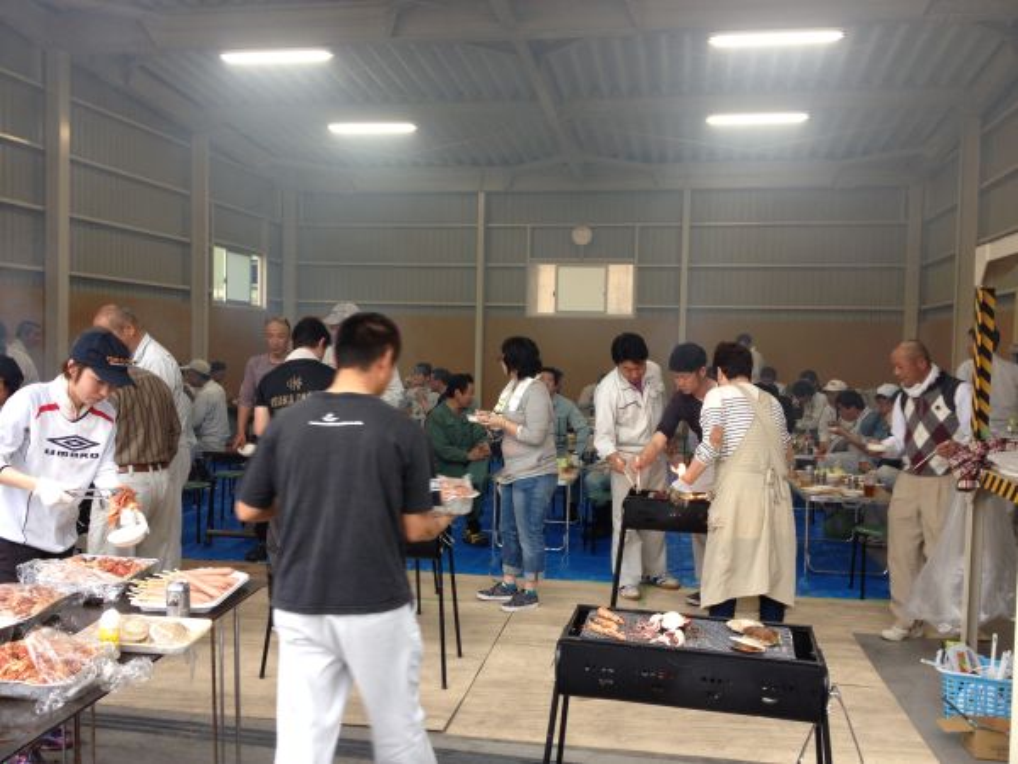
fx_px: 1029
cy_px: 382
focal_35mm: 35
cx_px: 509
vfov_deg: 40.7
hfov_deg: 52.6
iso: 64
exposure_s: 1/40
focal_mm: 4.28
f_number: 2.4
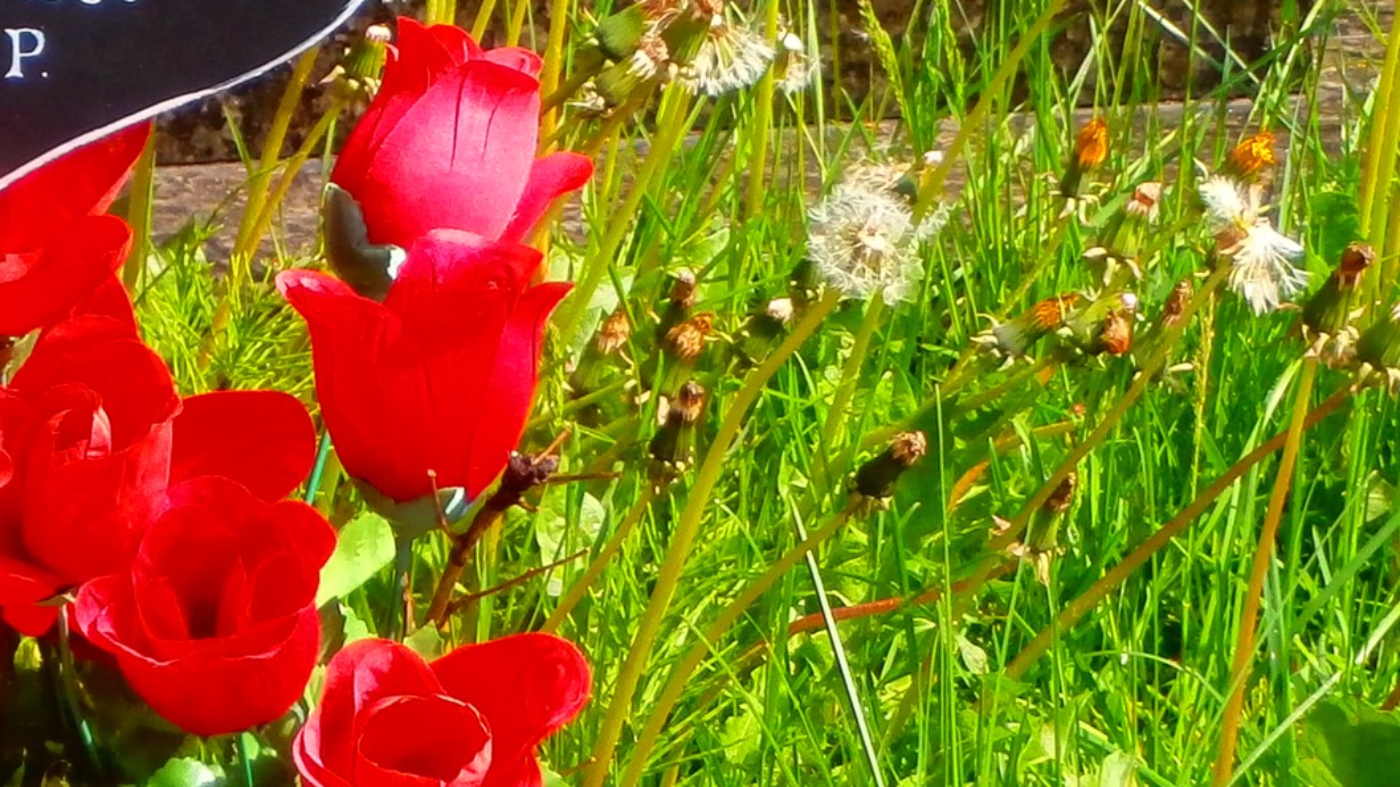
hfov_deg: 10.2
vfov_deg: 5.7
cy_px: -268
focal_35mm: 210
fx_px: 7794
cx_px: -64
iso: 100
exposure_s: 1/250
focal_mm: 12.1
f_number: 4.7
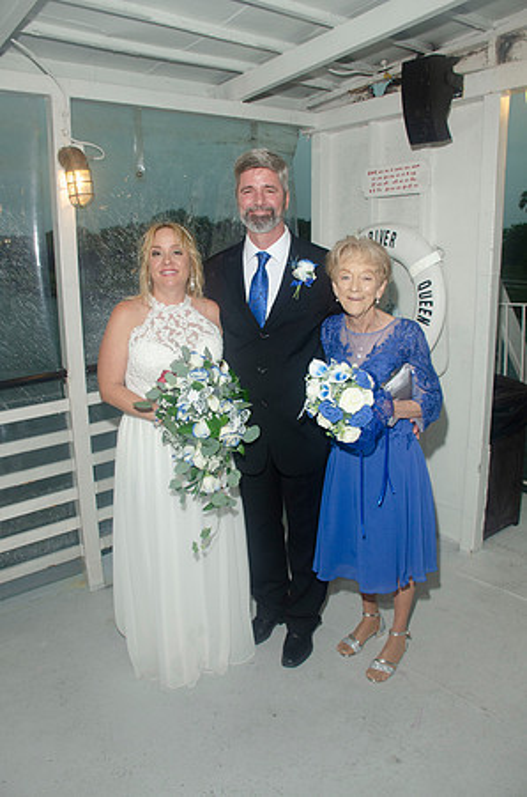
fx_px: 596
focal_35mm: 27
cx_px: 264
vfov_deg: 67.5
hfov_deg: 47.7
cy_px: 398
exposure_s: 1/125
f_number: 5.6
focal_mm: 18
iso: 400
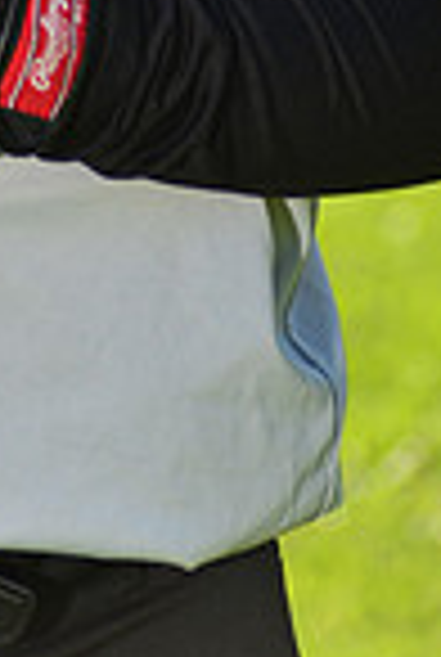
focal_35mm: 674
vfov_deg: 3.0
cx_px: -133
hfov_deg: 2.0
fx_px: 12326
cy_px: -531
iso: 100
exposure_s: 1/250
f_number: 6.3
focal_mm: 170
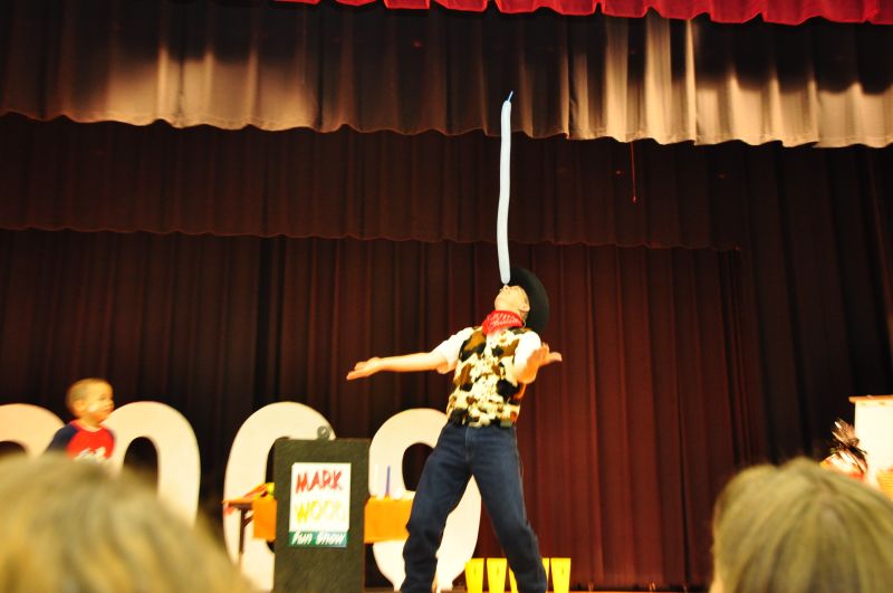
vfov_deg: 34.1
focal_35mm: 39
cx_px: 446
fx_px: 966
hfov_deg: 49.6
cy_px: 296
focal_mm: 26
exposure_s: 1/15
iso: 1000
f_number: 4.5
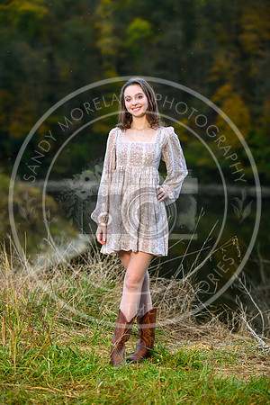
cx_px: 135
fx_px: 1125
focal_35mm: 100
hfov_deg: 13.7
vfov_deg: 20.4
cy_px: 202
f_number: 2.8
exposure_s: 1/160
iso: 1600
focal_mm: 100
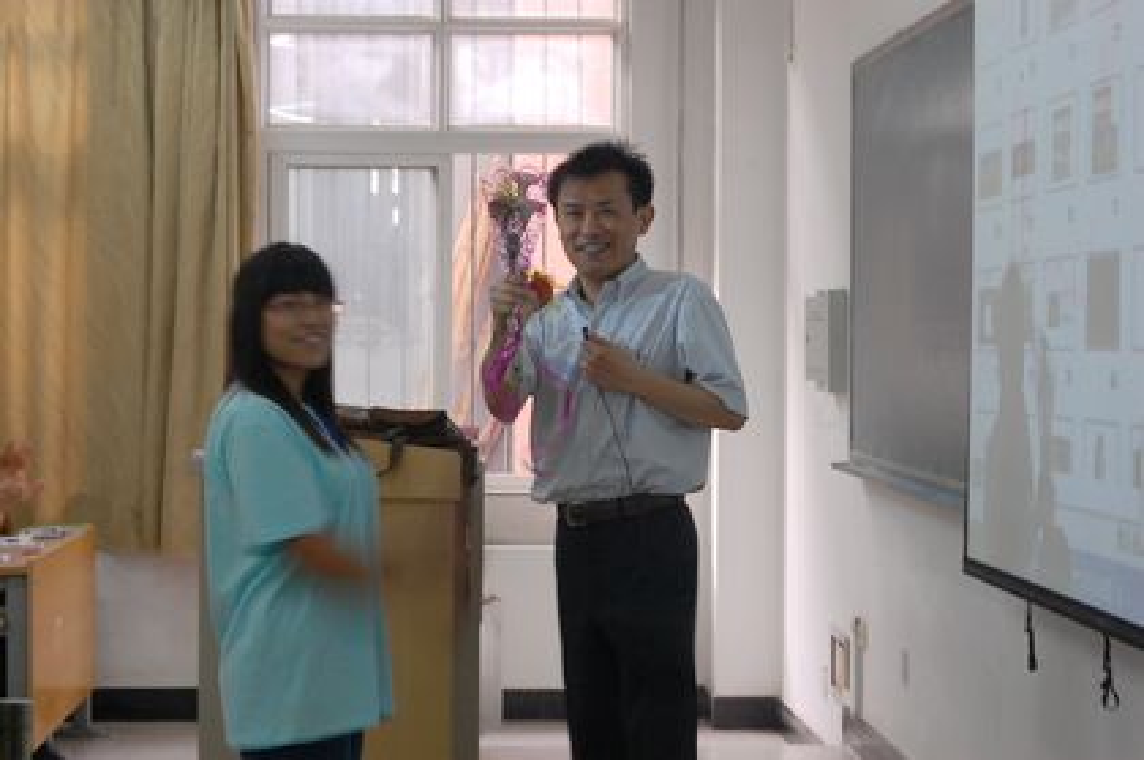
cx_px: 572
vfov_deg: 16.5
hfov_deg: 24.6
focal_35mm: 82
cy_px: 380
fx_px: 2619
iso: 800
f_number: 18
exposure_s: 1/10
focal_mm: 55
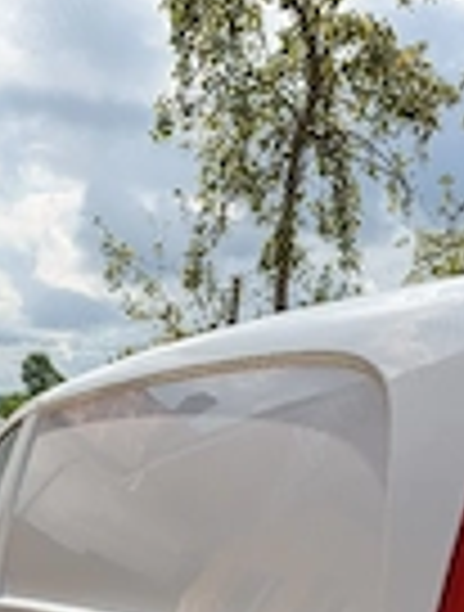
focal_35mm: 70
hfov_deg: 21.1
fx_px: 1243
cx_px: 171
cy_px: 747
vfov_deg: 24.8
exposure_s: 1/2500
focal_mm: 6.81
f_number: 1.85
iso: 39
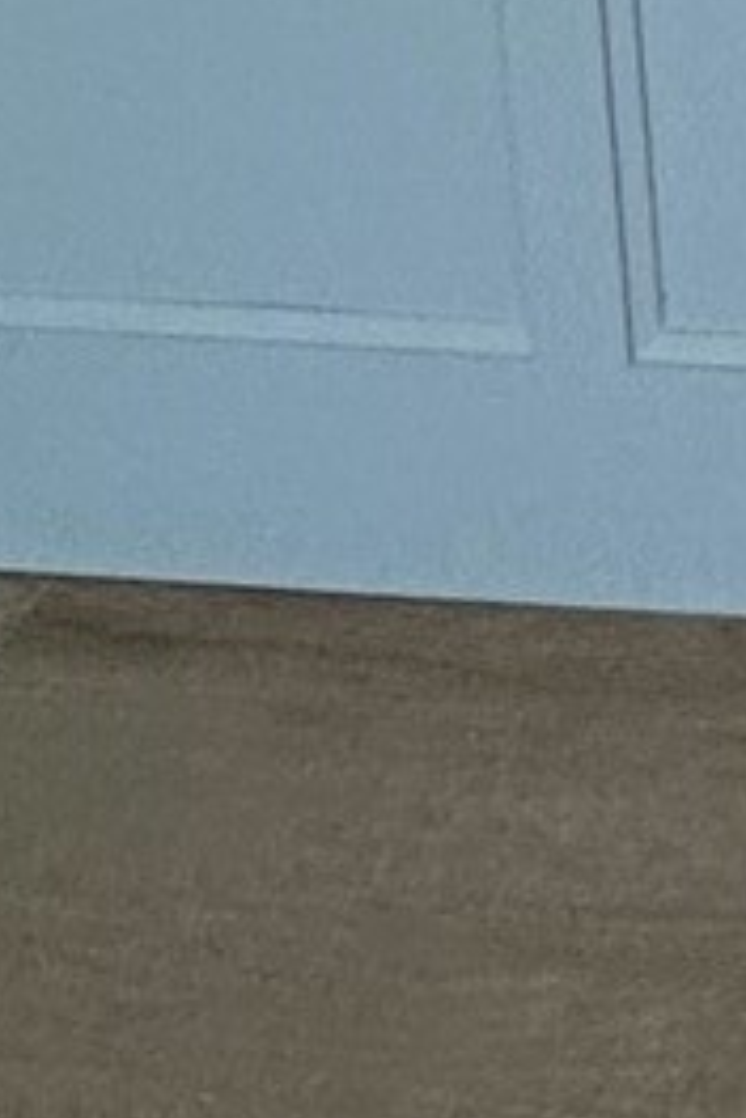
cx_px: 2988
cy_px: -2676
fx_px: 3512
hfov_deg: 7.8
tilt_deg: -5.2
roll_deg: -0.7
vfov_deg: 9.9
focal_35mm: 113
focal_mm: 2.22
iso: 100
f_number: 2.2
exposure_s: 1/120
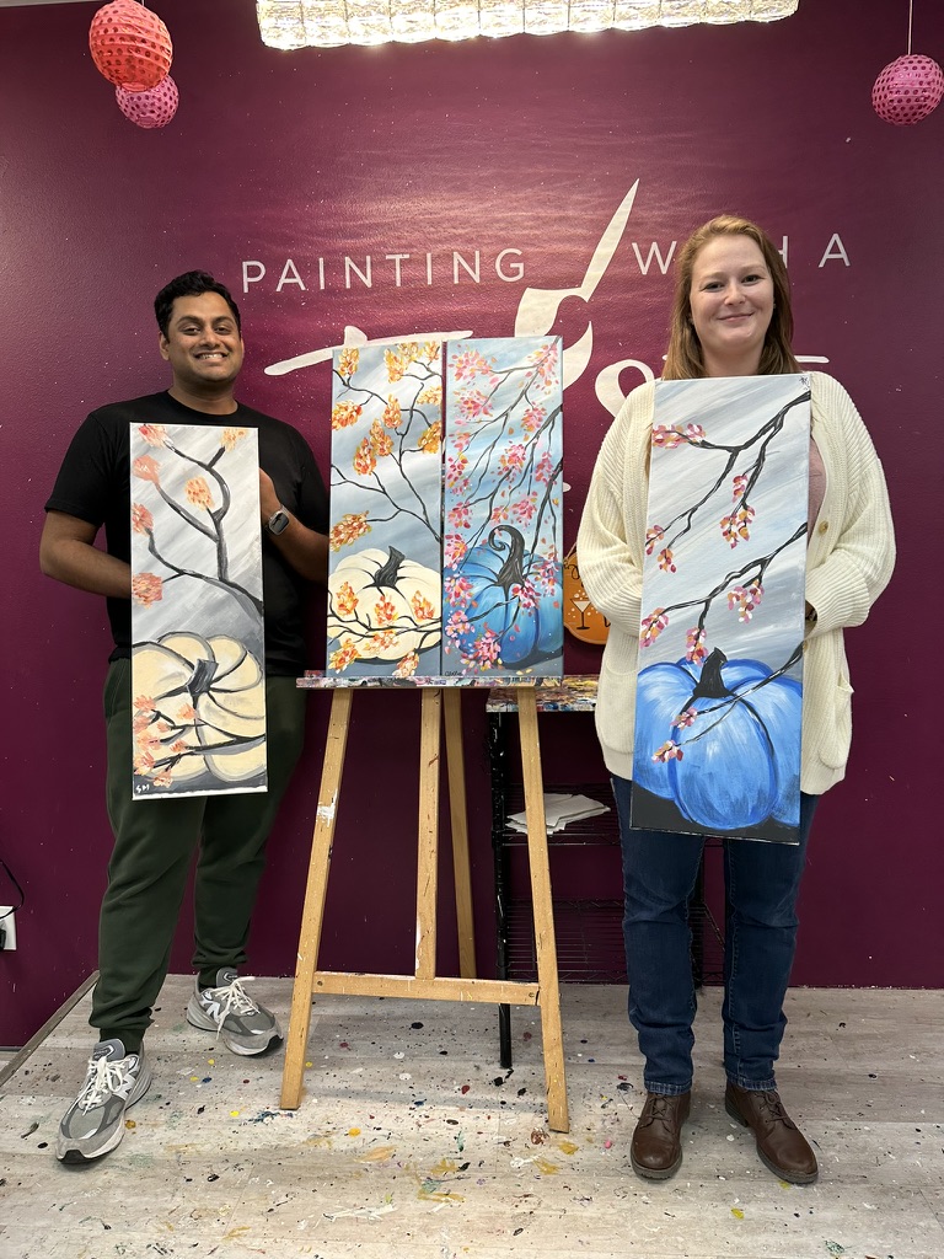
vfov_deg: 71.6
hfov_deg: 56.8
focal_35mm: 24
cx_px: 472
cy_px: 630
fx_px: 873
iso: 125
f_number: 1.78
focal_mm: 6.86
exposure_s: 1/120
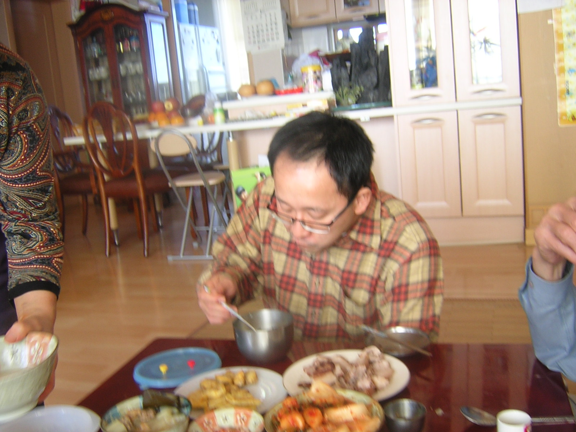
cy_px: 216
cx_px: 288
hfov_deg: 51.4
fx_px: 599
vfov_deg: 39.7
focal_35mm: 36
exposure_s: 1/20.1
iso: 100
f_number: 2.6
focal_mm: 4.7
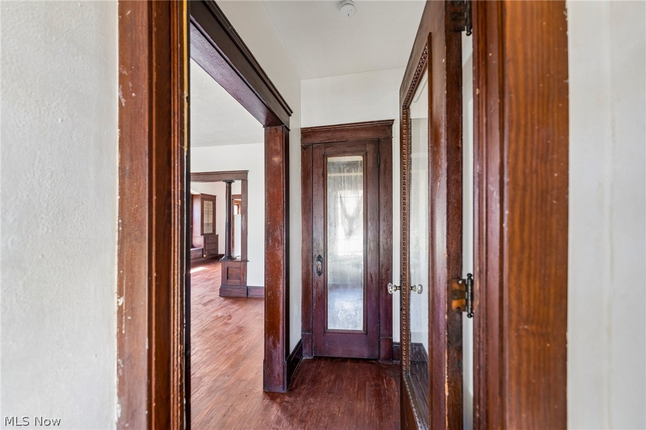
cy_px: 215
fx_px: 251
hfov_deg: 104.3
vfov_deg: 81.2
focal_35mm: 14
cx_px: 323
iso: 200
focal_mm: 14
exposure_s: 1/10
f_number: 2.8
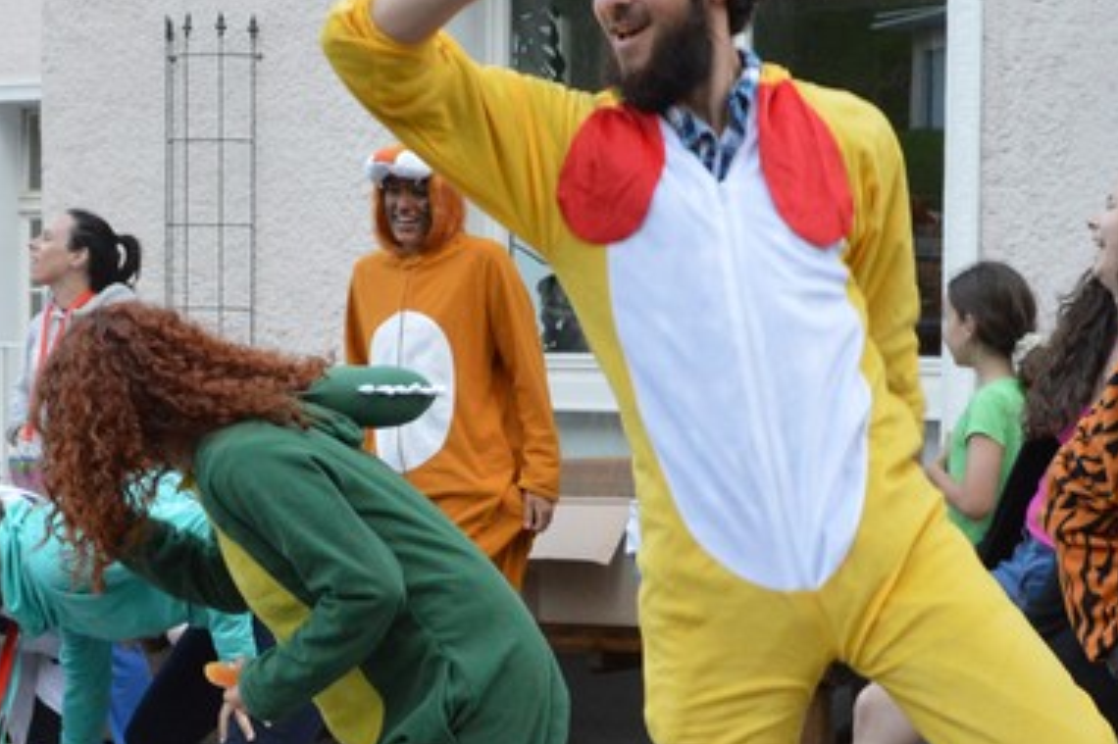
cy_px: 557
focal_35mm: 89
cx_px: 535
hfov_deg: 22.9
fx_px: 2763
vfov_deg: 15.3
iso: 1600
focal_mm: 22
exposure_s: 1/125
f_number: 7.1
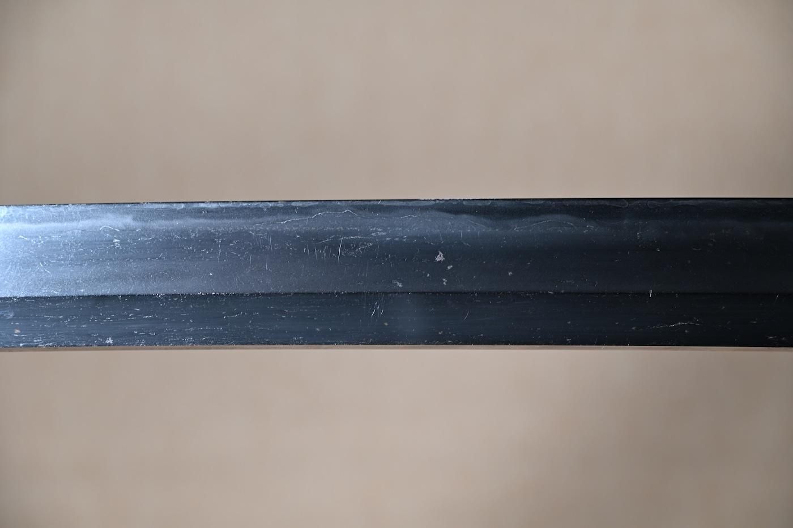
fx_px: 2213
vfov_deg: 13.6
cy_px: 264
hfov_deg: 20.3
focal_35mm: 100
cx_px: 396
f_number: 5
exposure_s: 1
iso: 100
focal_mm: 67
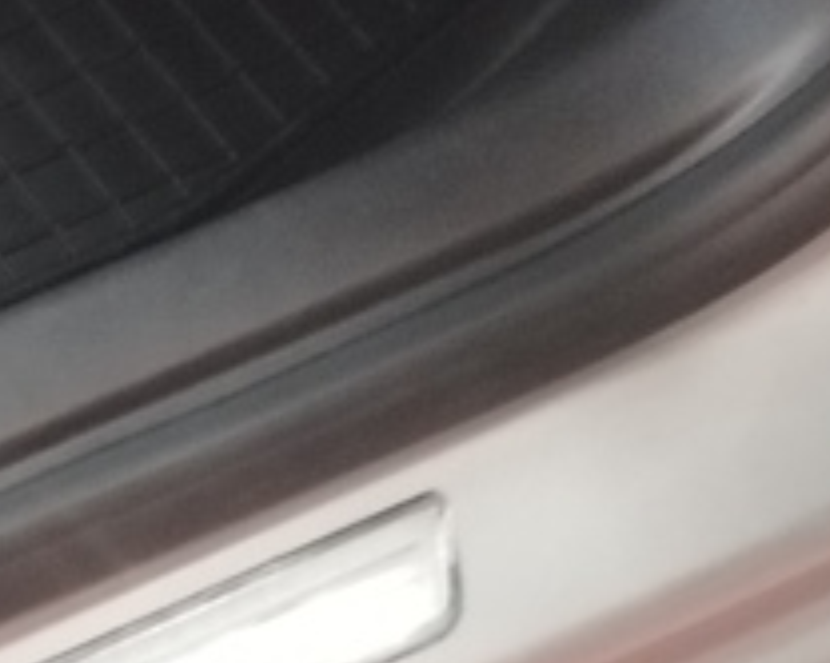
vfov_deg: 8.2
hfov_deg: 9.4
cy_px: -1110
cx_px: -1536
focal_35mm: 169
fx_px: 4148
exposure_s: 1/25
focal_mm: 5.95
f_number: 1.89
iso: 400
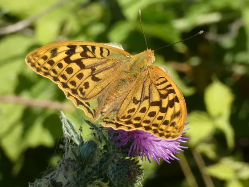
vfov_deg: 8.7
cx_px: 117
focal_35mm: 171
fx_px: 1230
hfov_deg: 11.6
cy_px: 89
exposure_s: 1/250
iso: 80
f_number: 5.4
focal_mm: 26.9
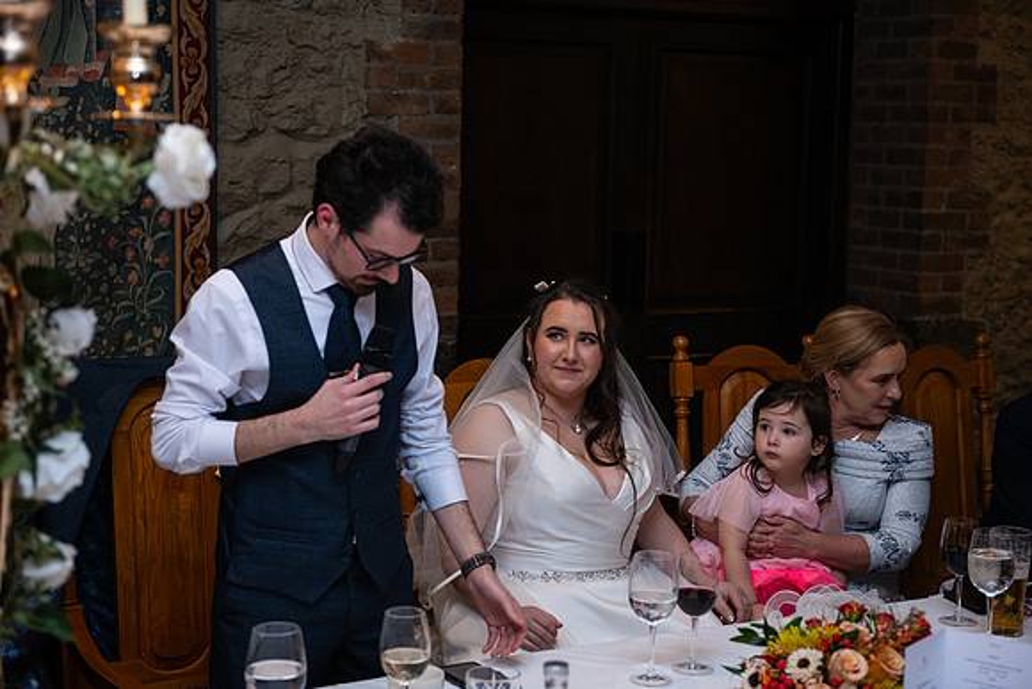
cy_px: 344
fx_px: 1720
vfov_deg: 22.6
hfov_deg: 33.4
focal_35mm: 60
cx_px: 516
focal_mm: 60
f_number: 3.5
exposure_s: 1/160
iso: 800
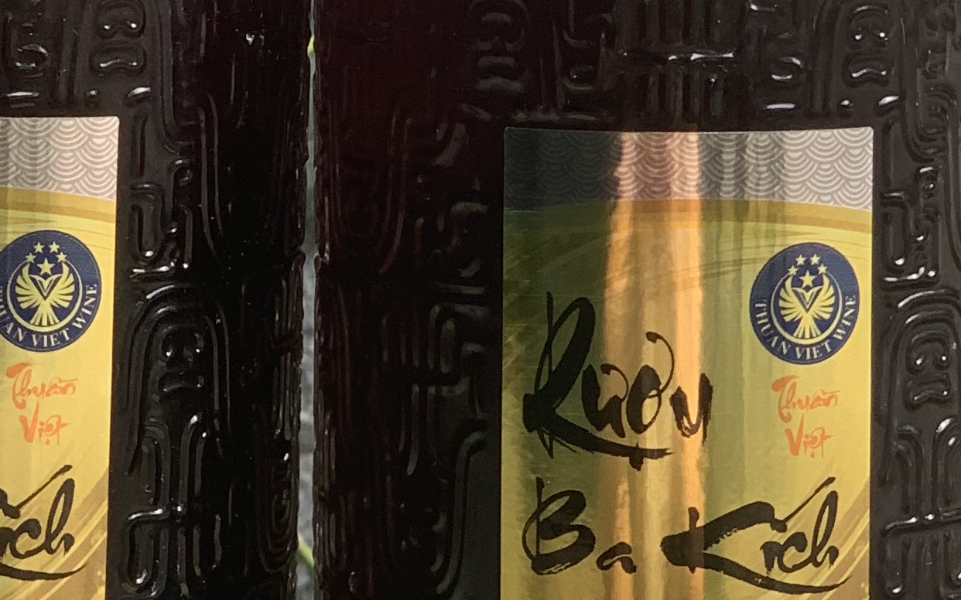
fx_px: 4688
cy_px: -100
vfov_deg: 7.3
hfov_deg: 11.7
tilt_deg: -1.6
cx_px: 276
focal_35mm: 179
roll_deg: +0.2
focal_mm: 6
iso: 40
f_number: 2.4
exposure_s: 1/122
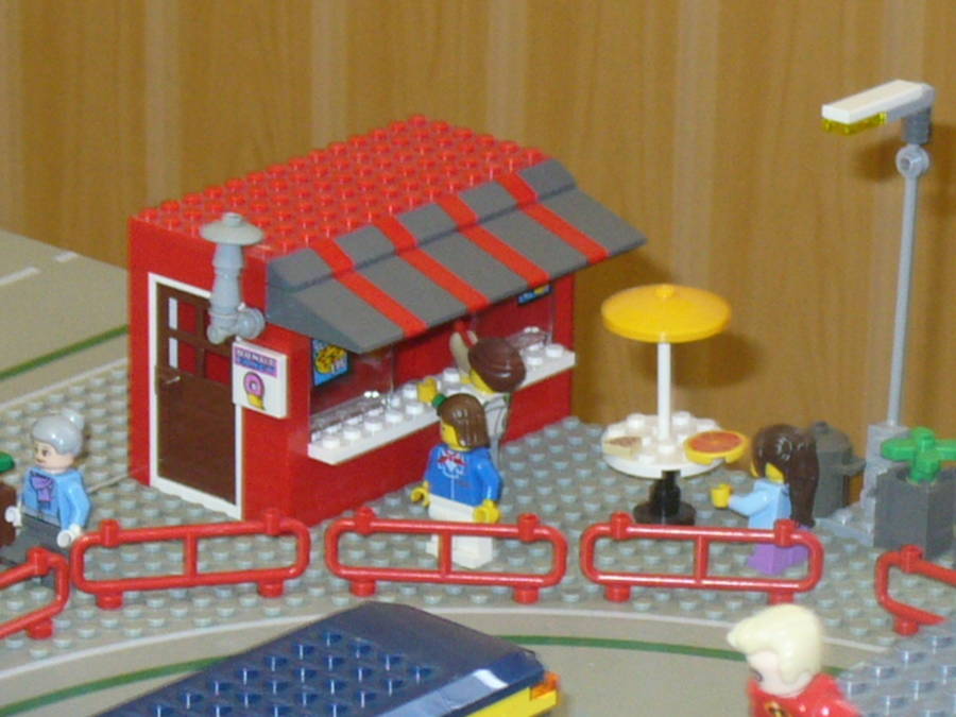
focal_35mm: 60
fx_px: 1657
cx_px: 478
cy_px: 358
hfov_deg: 32.2
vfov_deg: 24.4
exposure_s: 1/8
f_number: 3.1
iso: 125
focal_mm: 9.9
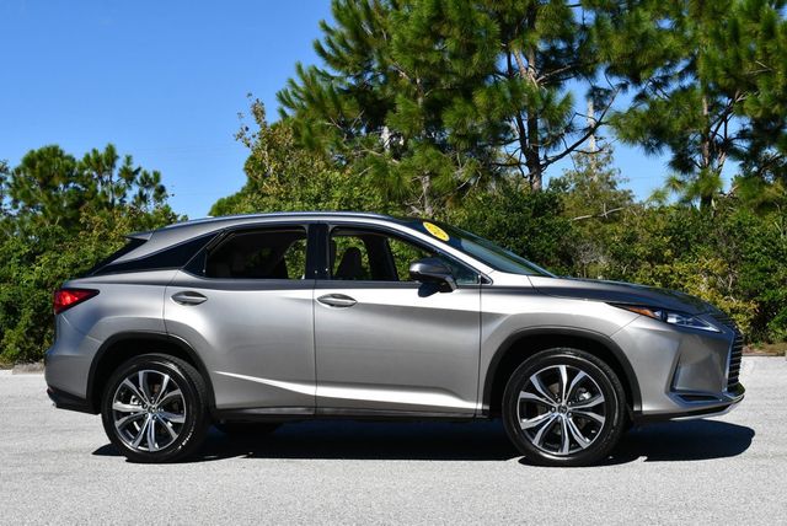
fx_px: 1313
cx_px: 394
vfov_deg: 22.7
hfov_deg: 33.4
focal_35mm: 60
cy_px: 263
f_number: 9
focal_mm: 30
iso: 100
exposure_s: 1/320
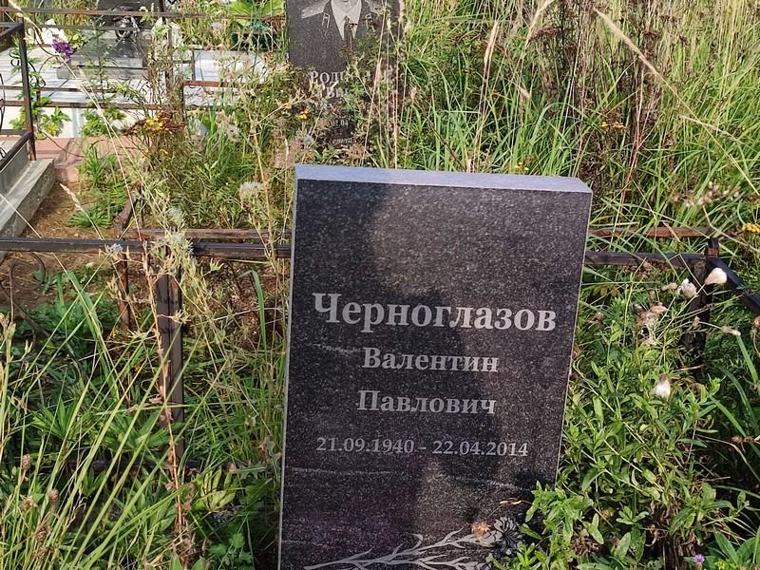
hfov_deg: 69.4
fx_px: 549
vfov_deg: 54.9
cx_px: 380
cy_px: 285
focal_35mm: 25
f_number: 1.9
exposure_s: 1/221
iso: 50
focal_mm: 6.04
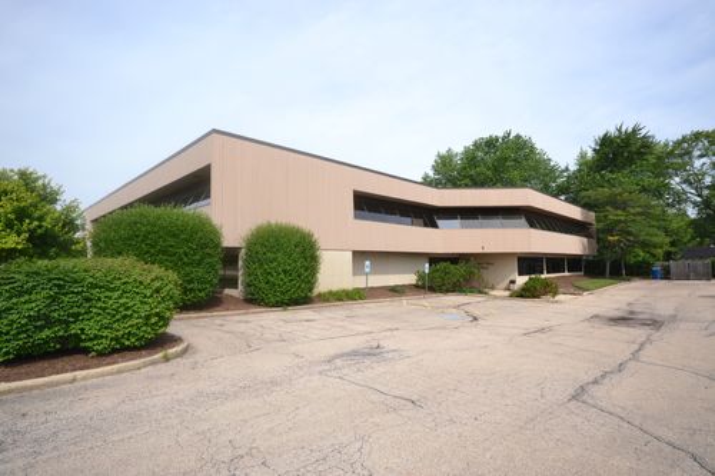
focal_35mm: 18
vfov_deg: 67.3
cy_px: 238
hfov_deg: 90.0
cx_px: 358
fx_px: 357
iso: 100
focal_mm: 12
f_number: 8
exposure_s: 1/250
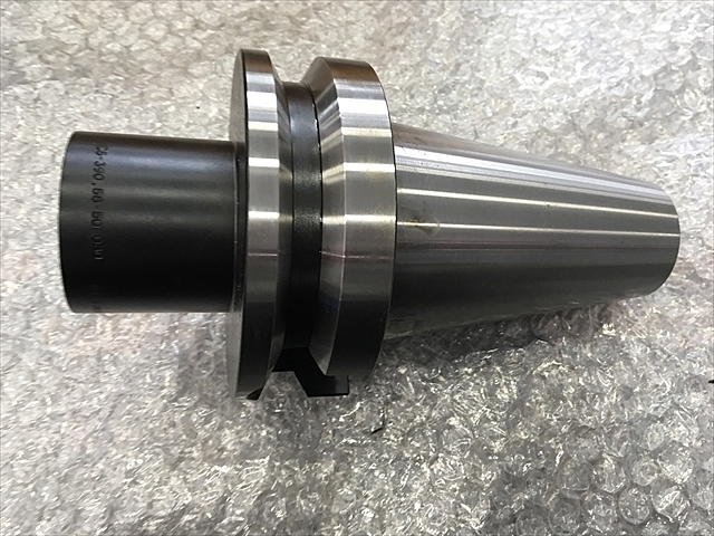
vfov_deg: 48.2
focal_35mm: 29
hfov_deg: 61.7
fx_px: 598
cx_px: 357
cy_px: 268
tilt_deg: -71.2
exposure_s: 1/30
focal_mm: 4.15
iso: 64
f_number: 2.2
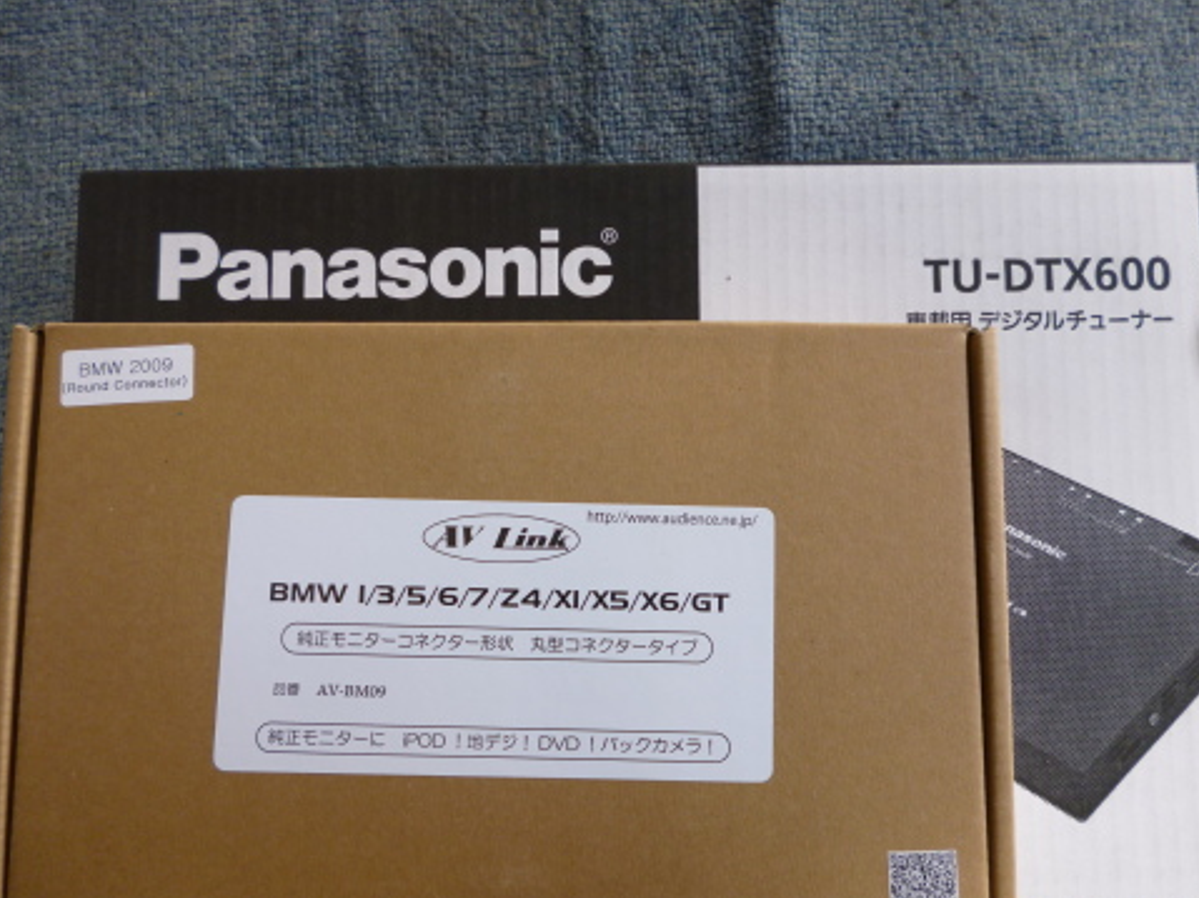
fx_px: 1073
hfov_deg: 58.3
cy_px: 492
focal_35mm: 31
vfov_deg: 45.4
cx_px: 631
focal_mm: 5
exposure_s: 1/60
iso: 100
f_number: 3.1
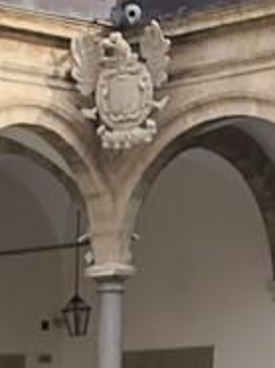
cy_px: 962
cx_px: -247
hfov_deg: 7.9
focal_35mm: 181
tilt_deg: -14.2
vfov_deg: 9.4
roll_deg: +2.0
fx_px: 1922
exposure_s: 1/552
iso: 20
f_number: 1.8
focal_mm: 4
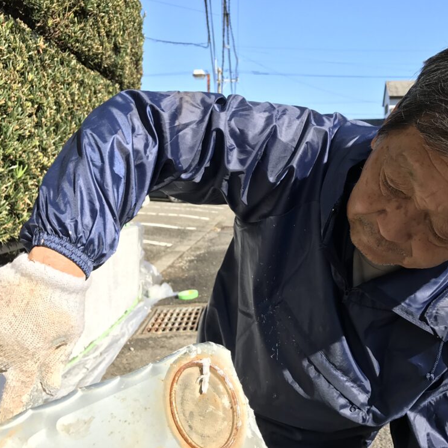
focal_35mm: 34
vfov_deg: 48.4
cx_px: 266
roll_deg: +1.1
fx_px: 498
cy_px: 219
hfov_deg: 48.2
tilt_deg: -2.8
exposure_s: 1/1030
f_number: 1.8
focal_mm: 3.99
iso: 20
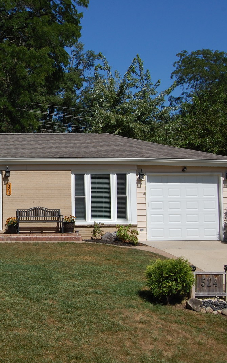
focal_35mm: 65
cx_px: -13
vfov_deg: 31.5
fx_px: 643
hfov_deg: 19.3
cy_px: 180
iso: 200
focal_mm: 28
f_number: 11
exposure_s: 1/500
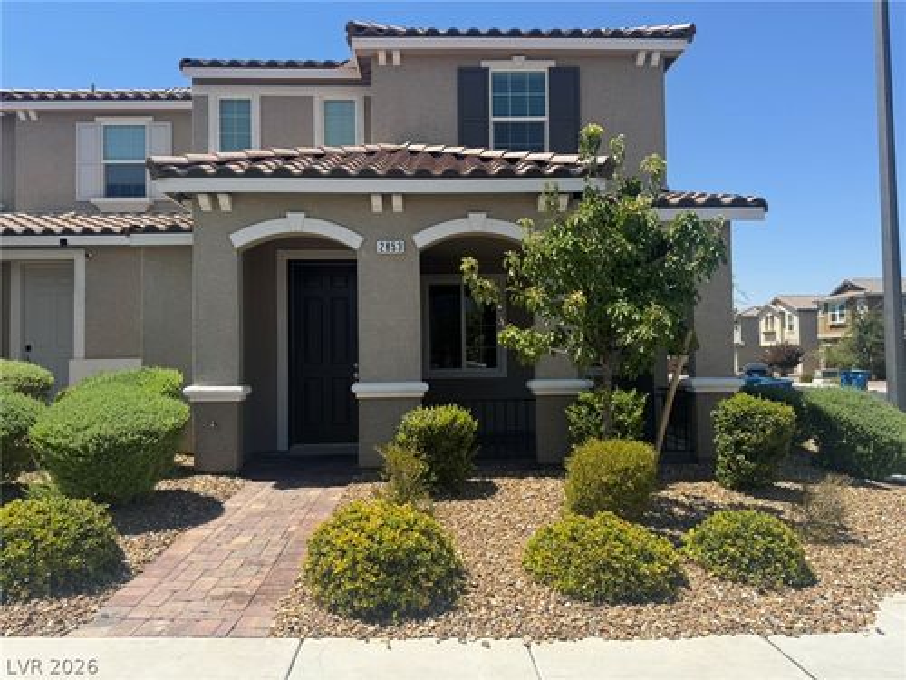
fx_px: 628
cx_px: 453
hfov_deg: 71.6
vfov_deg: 56.8
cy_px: 340
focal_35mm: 24
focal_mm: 6.76
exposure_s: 1/3096
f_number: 1.78
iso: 80
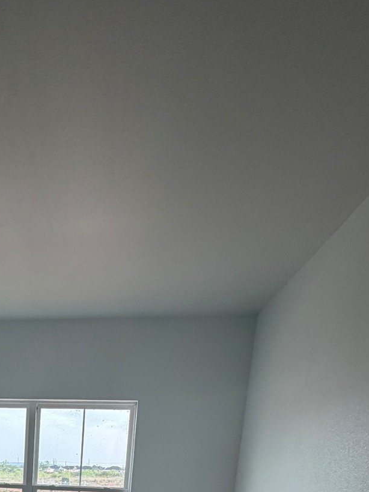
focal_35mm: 35
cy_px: 574
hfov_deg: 37.0
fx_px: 498
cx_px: 10
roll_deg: -2.8
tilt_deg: -11.6
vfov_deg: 39.7
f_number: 2.2
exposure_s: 1/121
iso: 125
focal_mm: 2.22
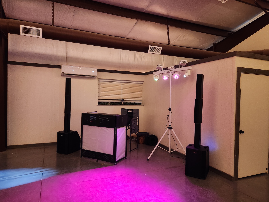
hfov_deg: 71.6
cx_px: 134
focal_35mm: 24
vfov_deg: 56.8
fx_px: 187
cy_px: 101
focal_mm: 5.4
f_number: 1.8
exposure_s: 1/24
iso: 640
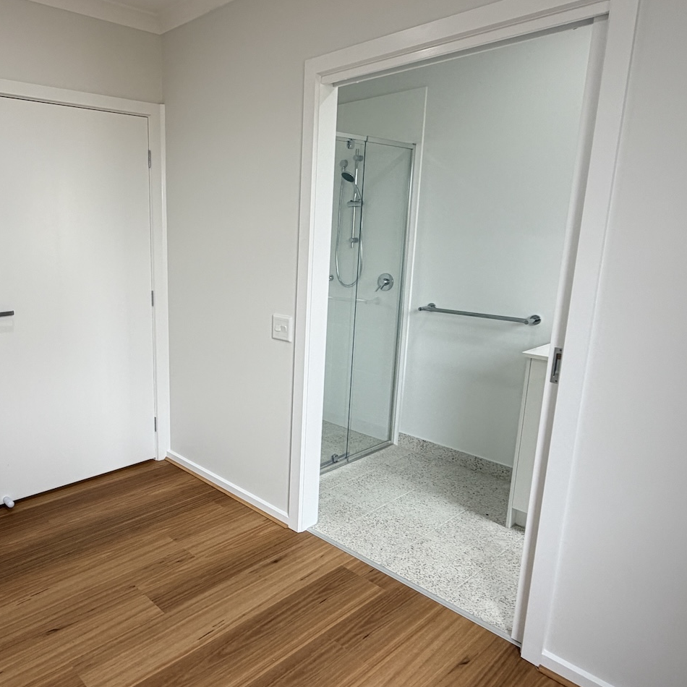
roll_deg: +0.1
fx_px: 561
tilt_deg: -12.0
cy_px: 344
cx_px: 211
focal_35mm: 25
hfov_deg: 60.9
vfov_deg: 62.9
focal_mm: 2.22
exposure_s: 1/121
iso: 100
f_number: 2.2
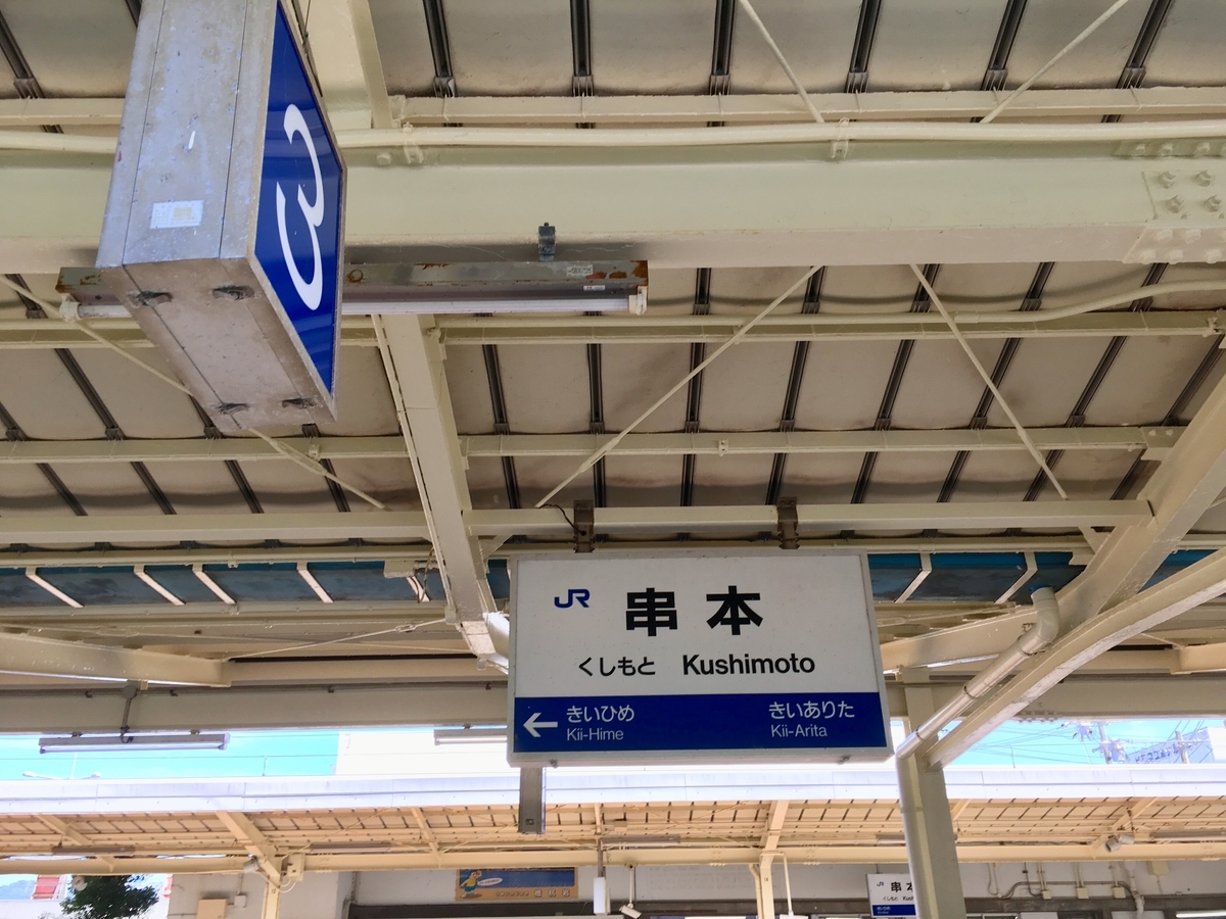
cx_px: 613
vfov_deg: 48.2
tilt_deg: +26.1
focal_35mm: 29
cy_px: 460
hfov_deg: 61.7
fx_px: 1027
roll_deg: +1.7
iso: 25
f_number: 2.2
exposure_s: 1/154
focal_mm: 4.15
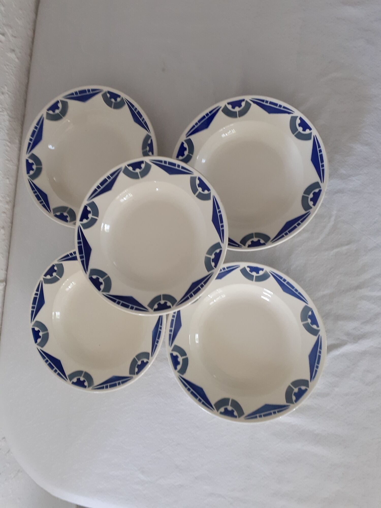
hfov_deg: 51.4
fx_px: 396
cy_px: 254
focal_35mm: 27
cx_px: 190
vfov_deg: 65.3
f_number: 1.9
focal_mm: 3.6
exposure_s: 1/50
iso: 160
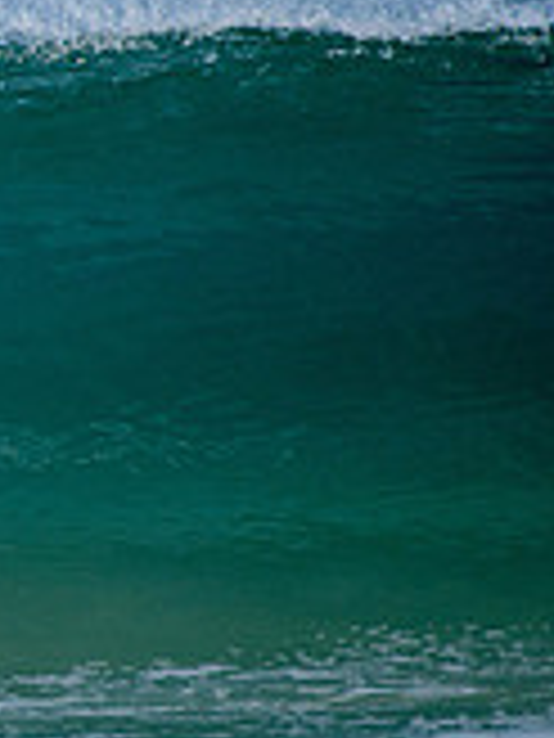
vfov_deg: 1.2
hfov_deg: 0.9
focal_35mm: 1705
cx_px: -658
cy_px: 191
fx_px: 36383
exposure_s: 1/2500
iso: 250
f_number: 6.3
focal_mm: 500
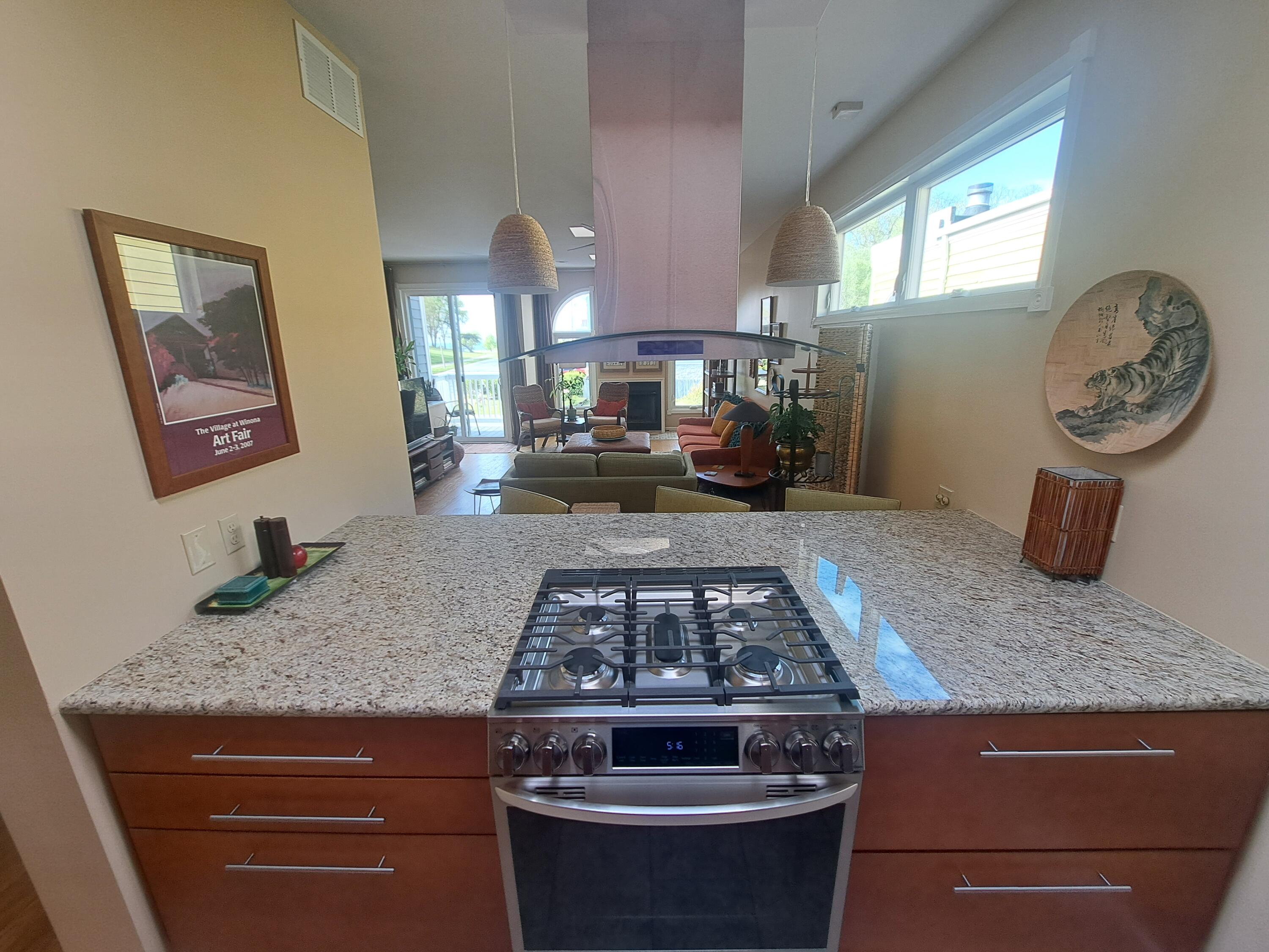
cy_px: 476
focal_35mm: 13
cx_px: 634
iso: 50
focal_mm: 1.74
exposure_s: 1/40
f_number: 2.2
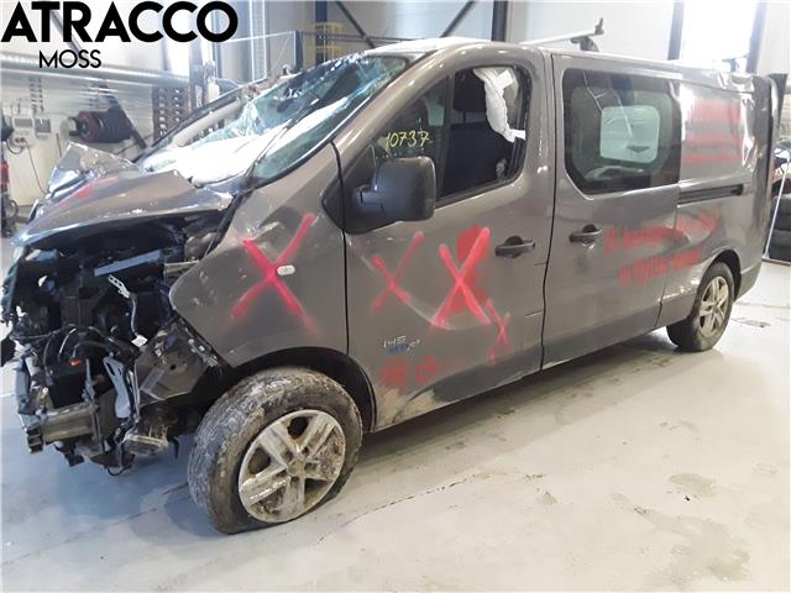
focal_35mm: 28
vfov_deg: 49.7
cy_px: 296
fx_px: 640
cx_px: 396
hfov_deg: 63.4
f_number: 1.9
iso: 320
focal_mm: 2.91
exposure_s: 1/25
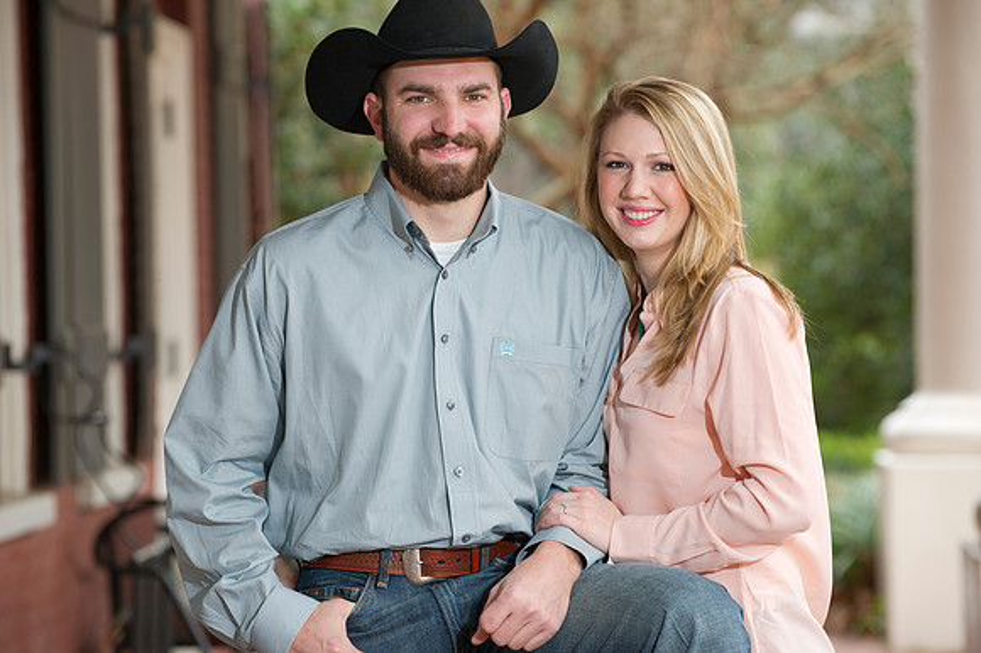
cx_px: 490
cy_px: 326
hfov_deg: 12.8
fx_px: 4357
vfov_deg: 8.6
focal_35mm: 160
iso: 250
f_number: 4
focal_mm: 160
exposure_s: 1/125
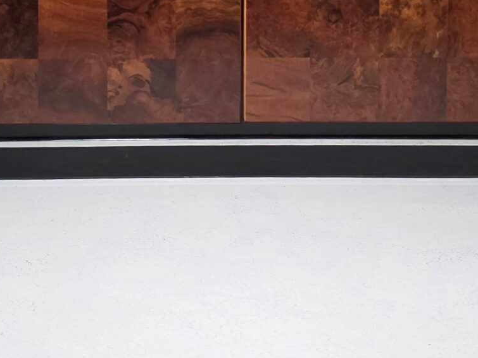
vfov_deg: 18.3
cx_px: 245
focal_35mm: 78
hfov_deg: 25.0
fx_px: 1077
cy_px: -25
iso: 500
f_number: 1.7
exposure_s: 1/101
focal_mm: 6.3
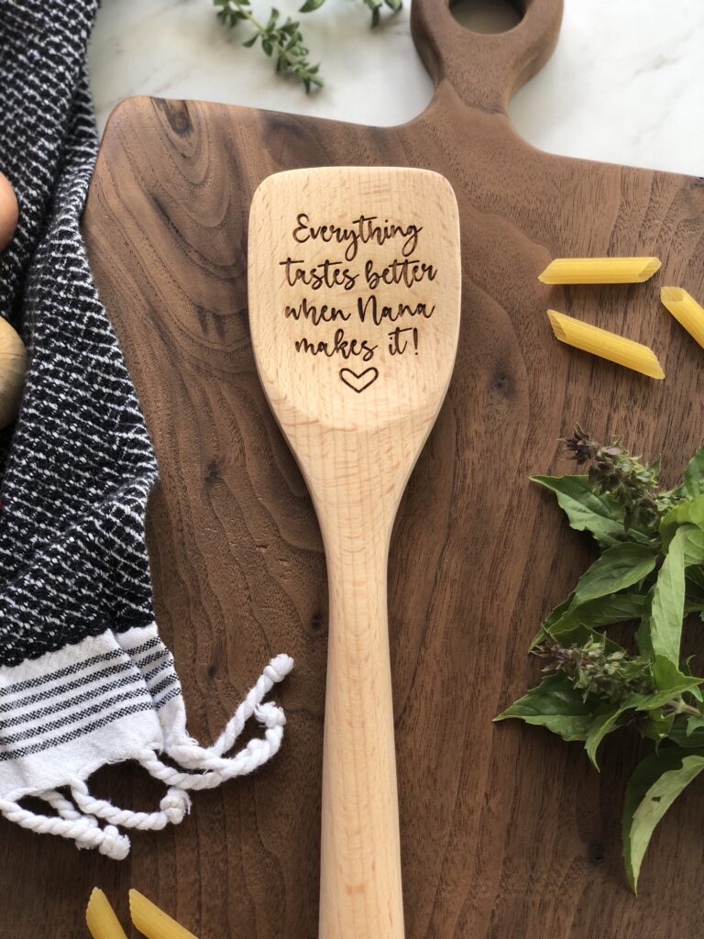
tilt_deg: -72.9
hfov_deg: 28.0
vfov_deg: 36.8
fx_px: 1410
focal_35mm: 52
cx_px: 352
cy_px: 470
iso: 16
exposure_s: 1/120
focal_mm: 6
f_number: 2.4
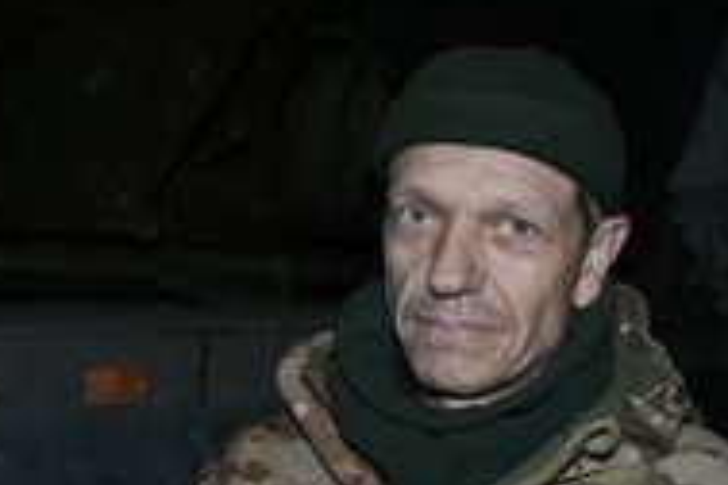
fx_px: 1496
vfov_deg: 18.2
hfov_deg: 27.3
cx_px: 404
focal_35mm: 74
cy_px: 398
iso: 8000
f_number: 5
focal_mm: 35
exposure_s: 1/50
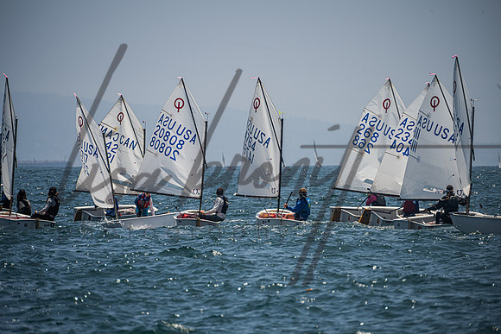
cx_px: 250
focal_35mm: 340
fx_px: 4733
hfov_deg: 6.1
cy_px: 167
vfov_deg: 4.0
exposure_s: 1/1000
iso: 250
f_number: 8
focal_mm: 340
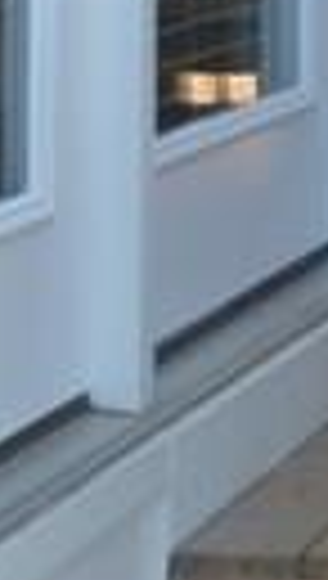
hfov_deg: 7.1
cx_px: 1204
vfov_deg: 14.2
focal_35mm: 140
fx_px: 2155
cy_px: -330
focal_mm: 18
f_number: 5.6
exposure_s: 1/60
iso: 220
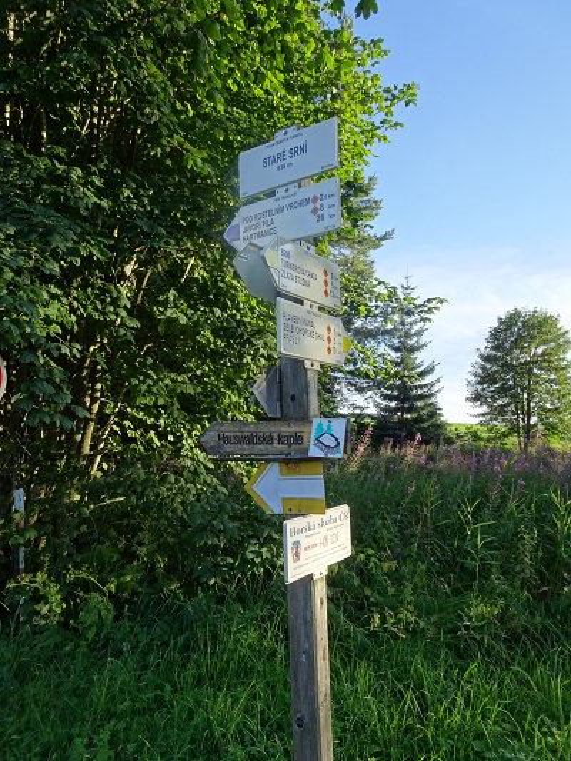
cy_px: 380
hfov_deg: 56.8
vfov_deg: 71.6
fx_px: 528
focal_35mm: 24
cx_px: 286
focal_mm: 4.1
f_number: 3.5
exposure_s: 1/125
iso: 80
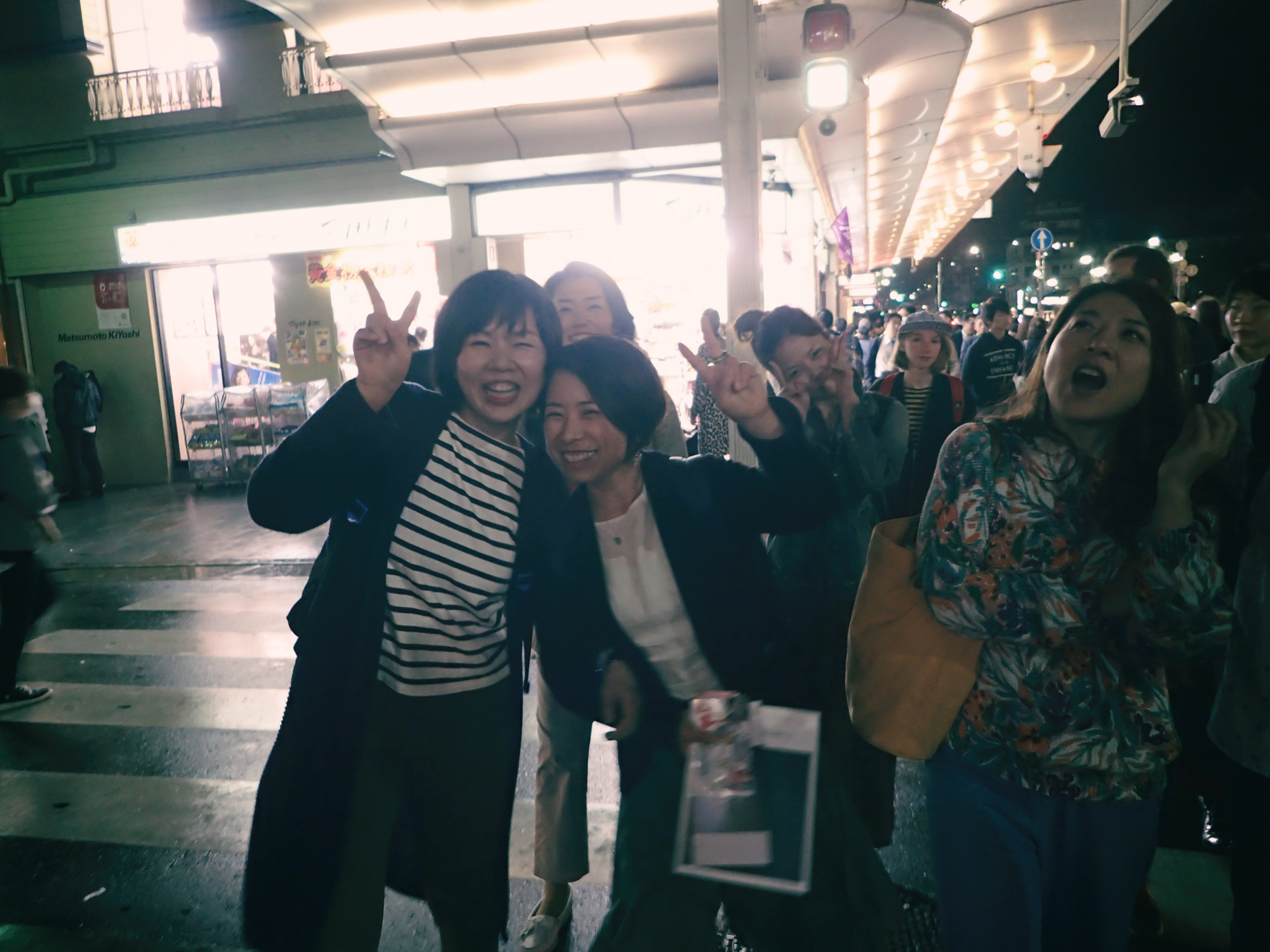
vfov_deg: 54.9
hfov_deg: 69.4
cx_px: 635
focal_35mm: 25
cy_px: 476
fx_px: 917
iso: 400
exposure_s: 1/30
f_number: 2
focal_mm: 4.5
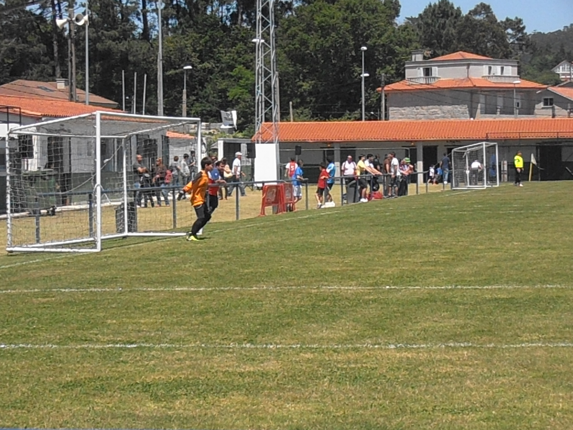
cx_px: 286
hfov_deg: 14.3
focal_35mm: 138
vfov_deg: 10.7
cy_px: 215
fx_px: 2284
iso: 400
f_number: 15
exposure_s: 1/320
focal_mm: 24.39
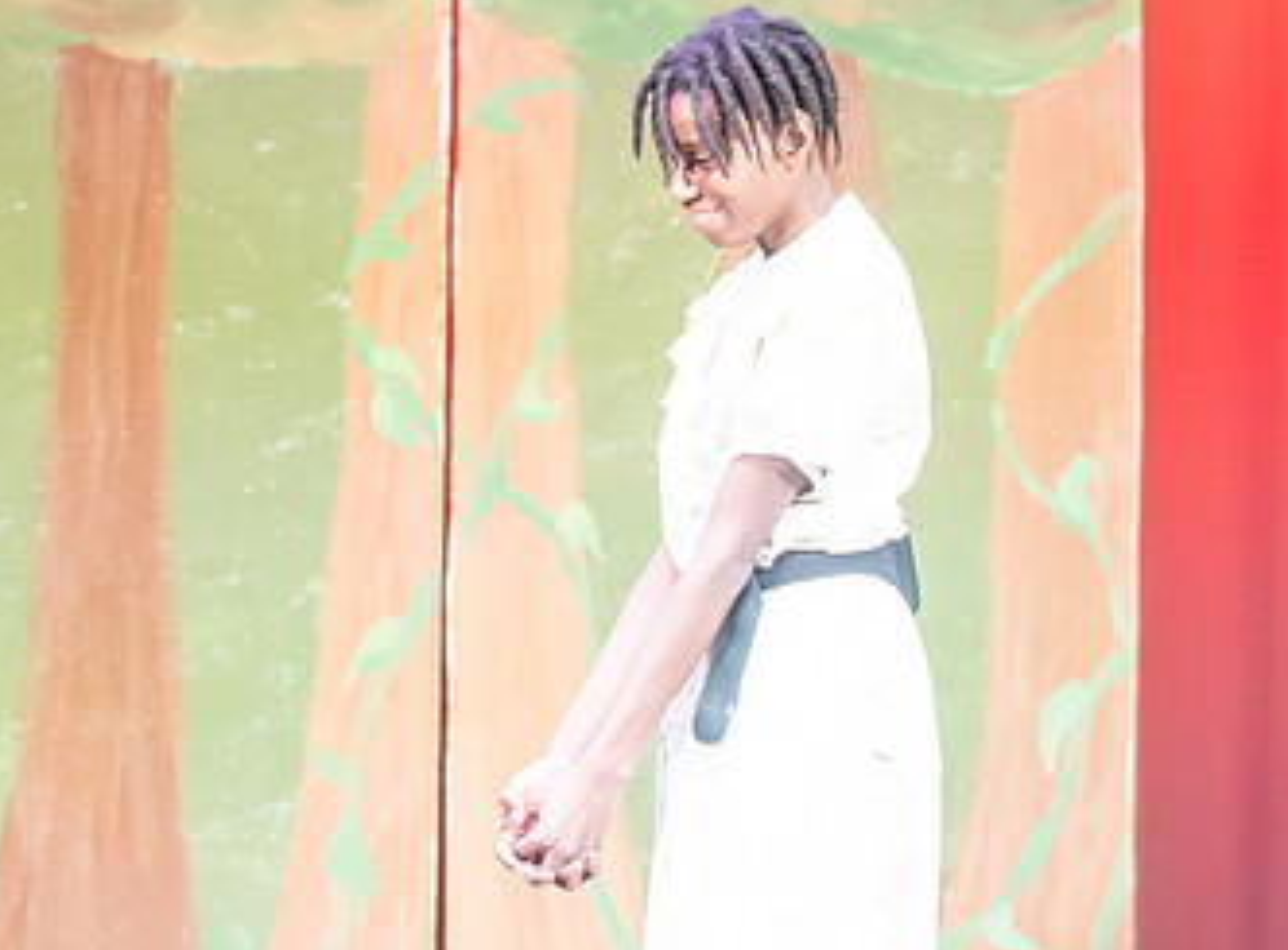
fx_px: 11727
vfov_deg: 4.6
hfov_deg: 6.3
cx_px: 556
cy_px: 685
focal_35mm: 317
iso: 1600
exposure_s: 1/320
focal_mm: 150
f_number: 2.8
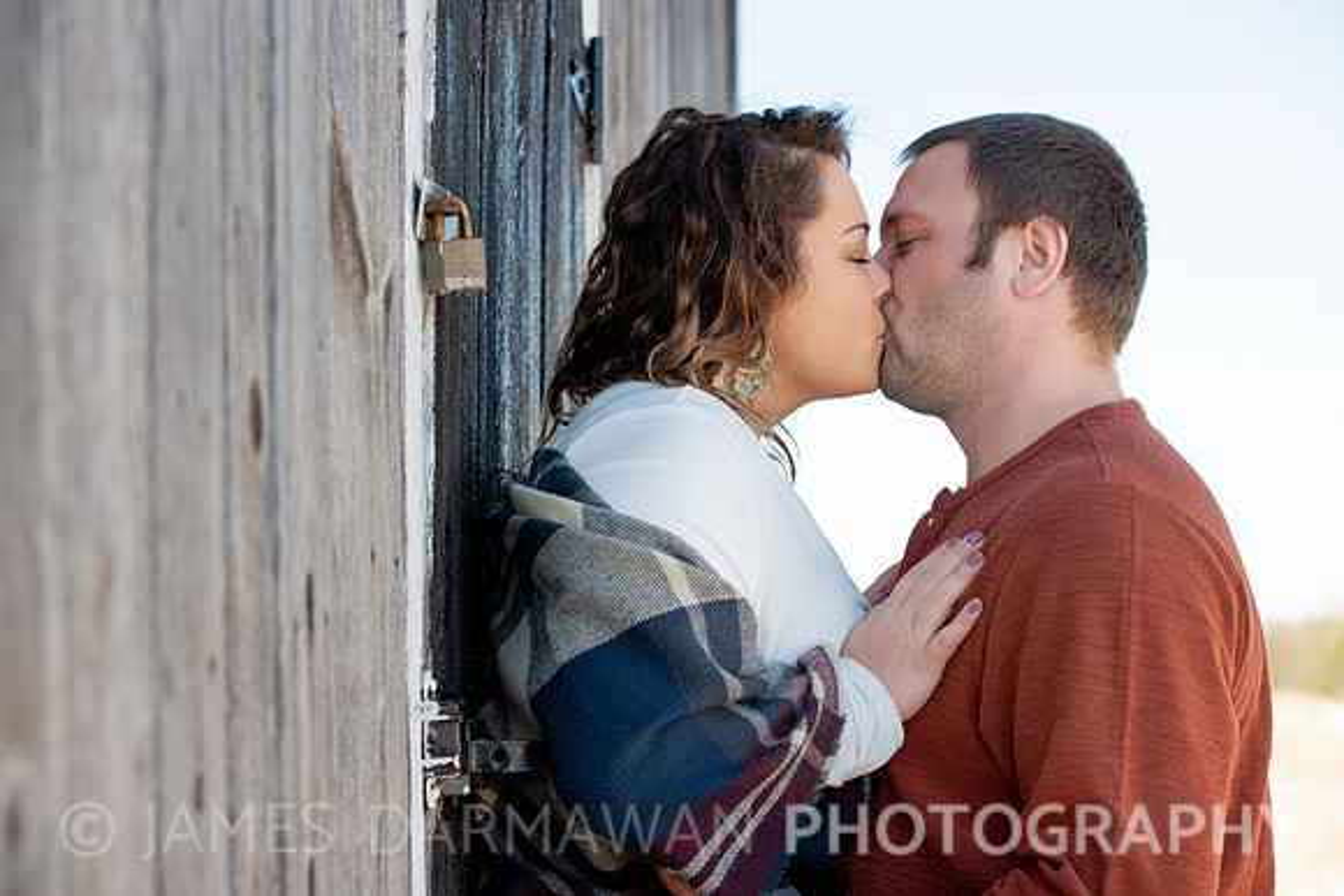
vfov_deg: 19.5
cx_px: 672
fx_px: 2614
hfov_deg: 28.8
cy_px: 448
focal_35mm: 70
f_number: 5.6
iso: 100
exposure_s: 1/250
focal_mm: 70
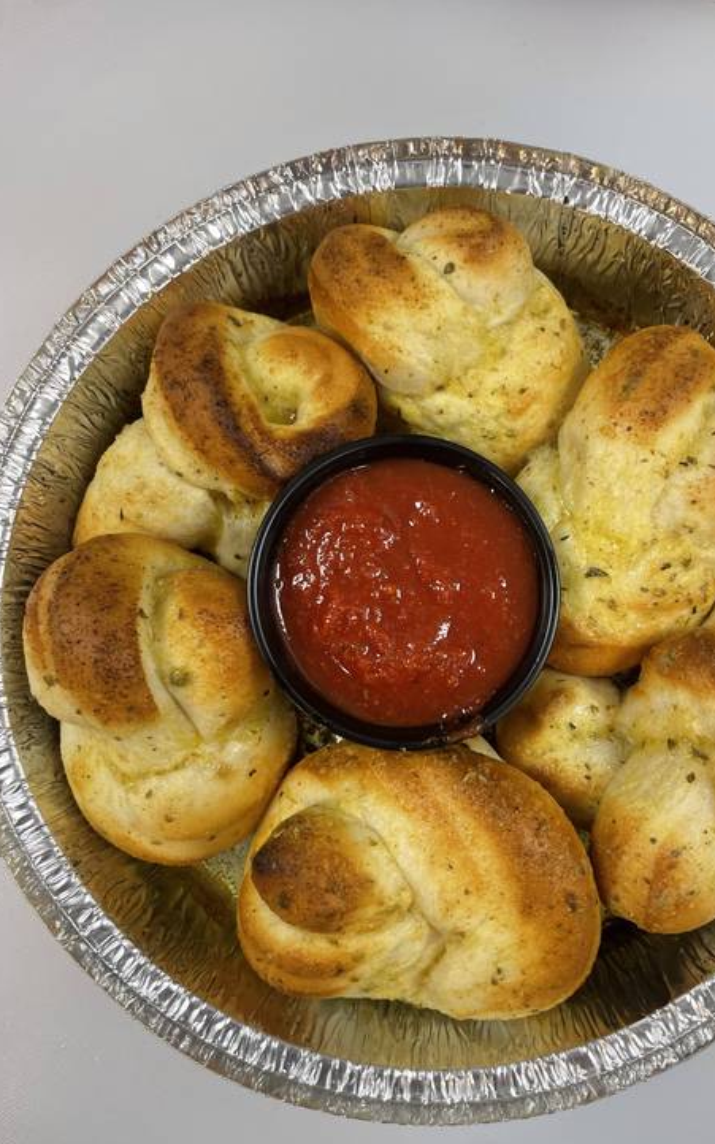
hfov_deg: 44.3
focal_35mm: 28
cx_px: 426
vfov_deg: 66.5
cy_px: 576
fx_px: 873
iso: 125
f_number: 1.6
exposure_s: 1/120
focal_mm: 4.2
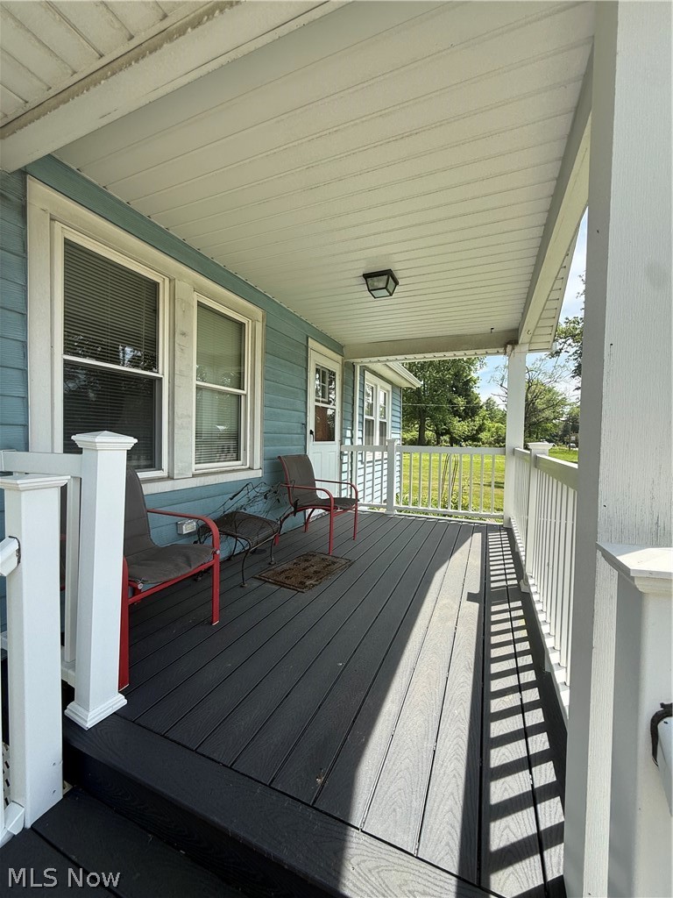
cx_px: 336
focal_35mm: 14
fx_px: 363
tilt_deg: -1.5
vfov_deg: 102.1
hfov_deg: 85.7
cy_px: 449
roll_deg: -1.7
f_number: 2.2
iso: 50
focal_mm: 2.22
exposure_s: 1/613
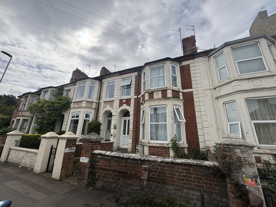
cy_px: 104
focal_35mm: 14
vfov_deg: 85.7
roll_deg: -1.8
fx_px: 112
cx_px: 138
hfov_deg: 102.1
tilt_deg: +17.1
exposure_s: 1/2584
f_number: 2.2
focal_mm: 2.22
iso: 64
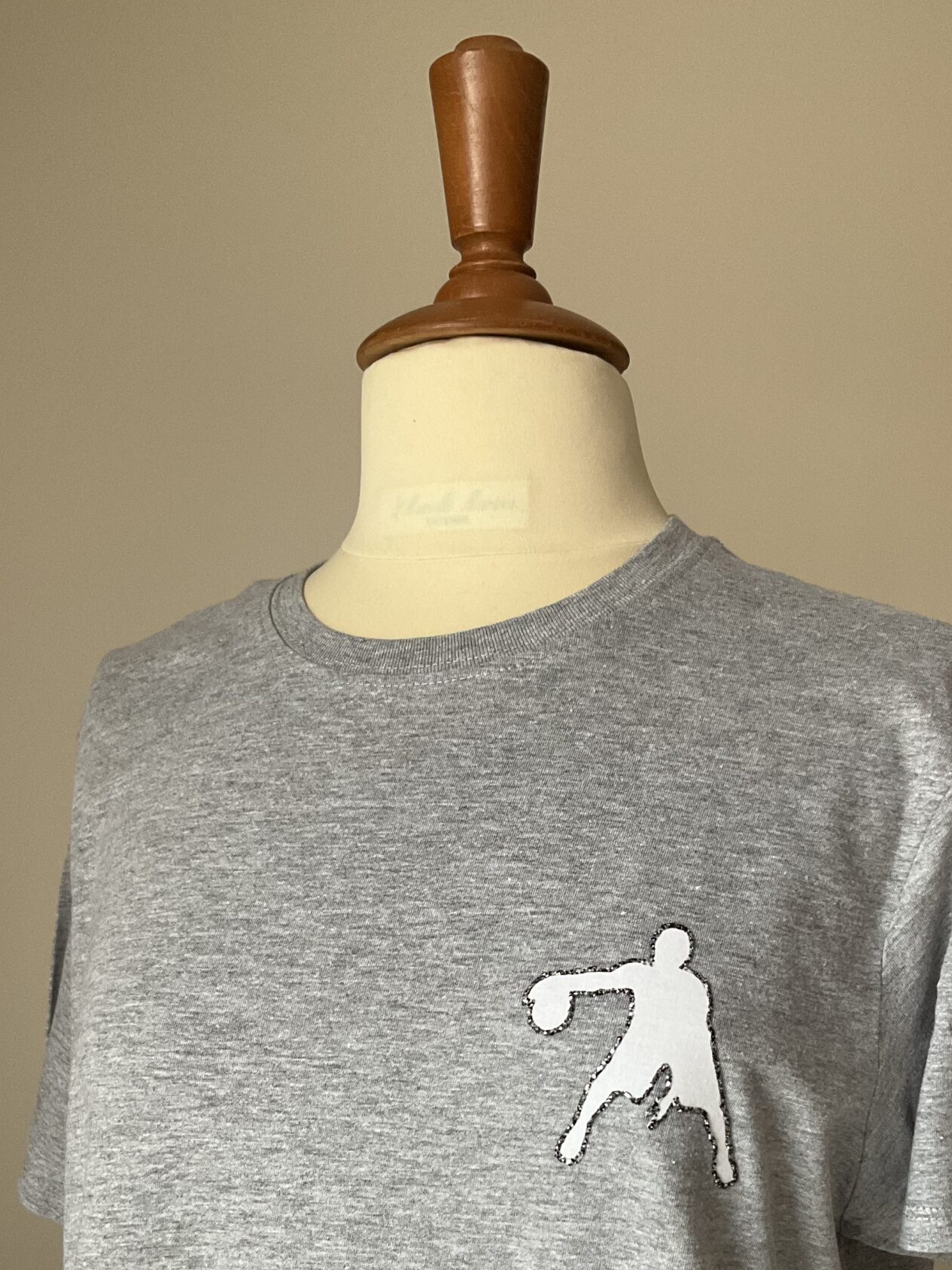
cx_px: 579
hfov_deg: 32.8
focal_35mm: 44
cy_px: 921
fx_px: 1614
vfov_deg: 41.9
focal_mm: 3
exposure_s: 1/60
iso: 100
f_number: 1.8
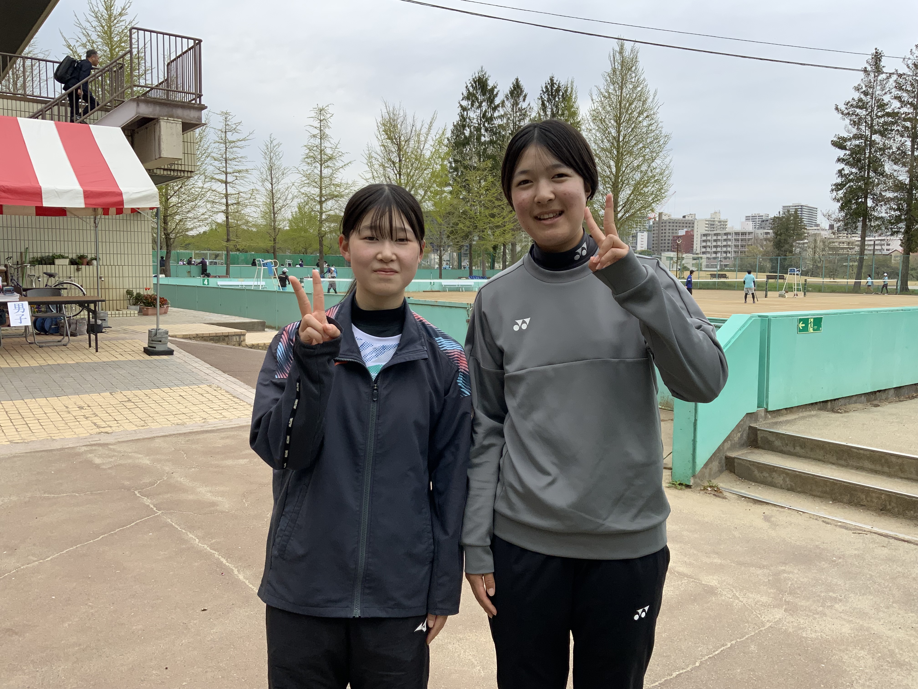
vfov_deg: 48.2
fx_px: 769
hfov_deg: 61.7
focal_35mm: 29
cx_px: 459
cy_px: 344
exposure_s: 1/749
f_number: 1.8
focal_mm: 3
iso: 16
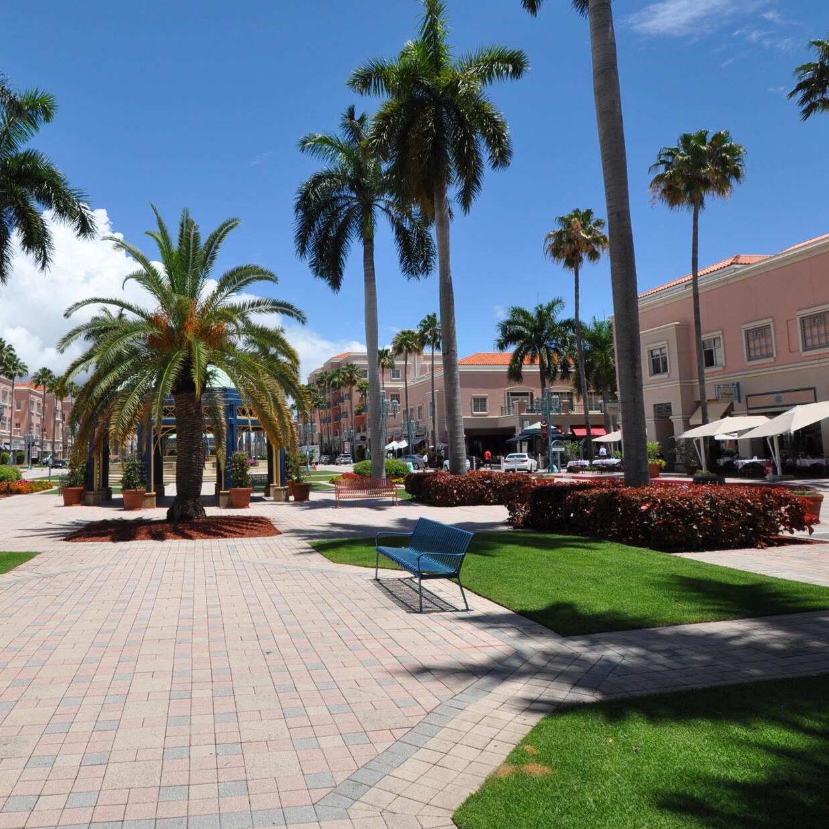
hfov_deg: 67.8
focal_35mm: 22
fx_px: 596
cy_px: 377
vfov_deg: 69.5
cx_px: 279
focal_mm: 10
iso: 200
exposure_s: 1/500
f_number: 10
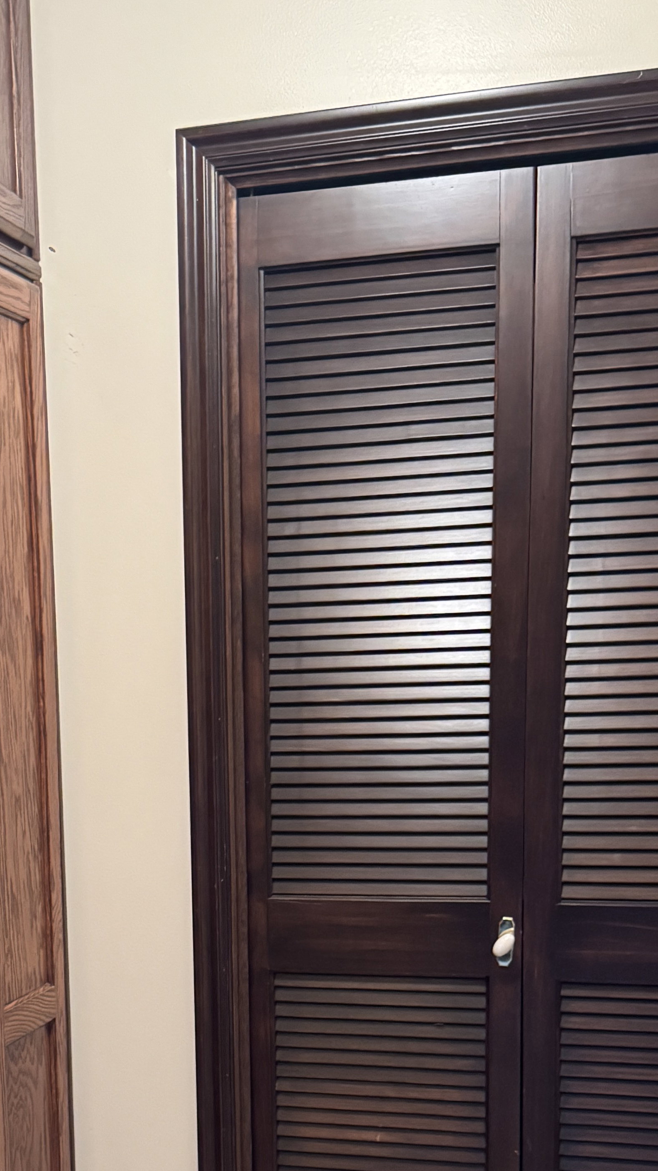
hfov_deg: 22.5
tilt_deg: -10.0
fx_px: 1644
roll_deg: +1.7
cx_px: 181
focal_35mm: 53
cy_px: 945
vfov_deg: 37.7
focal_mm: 6.76
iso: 800
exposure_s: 1/60
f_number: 1.78
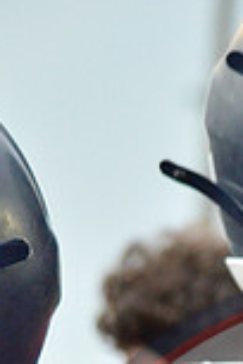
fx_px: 4869
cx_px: 386
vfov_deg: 4.3
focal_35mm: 481
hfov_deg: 2.9
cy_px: 600
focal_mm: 85
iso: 3200
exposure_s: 1/500
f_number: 4.5
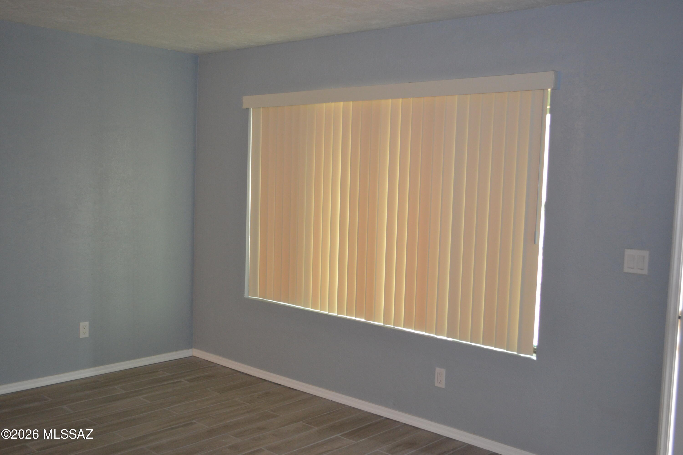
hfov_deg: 53.1
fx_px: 683
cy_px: 228
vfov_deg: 36.9
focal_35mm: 36
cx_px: 342
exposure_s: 1/60
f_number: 4
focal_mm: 24
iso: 900
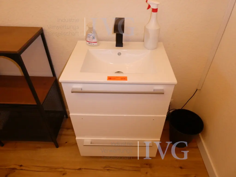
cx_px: 118
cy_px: 88
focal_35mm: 24
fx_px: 164
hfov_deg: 71.6
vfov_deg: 56.8
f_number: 3.3
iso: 320
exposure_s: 1/60
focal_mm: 4.3
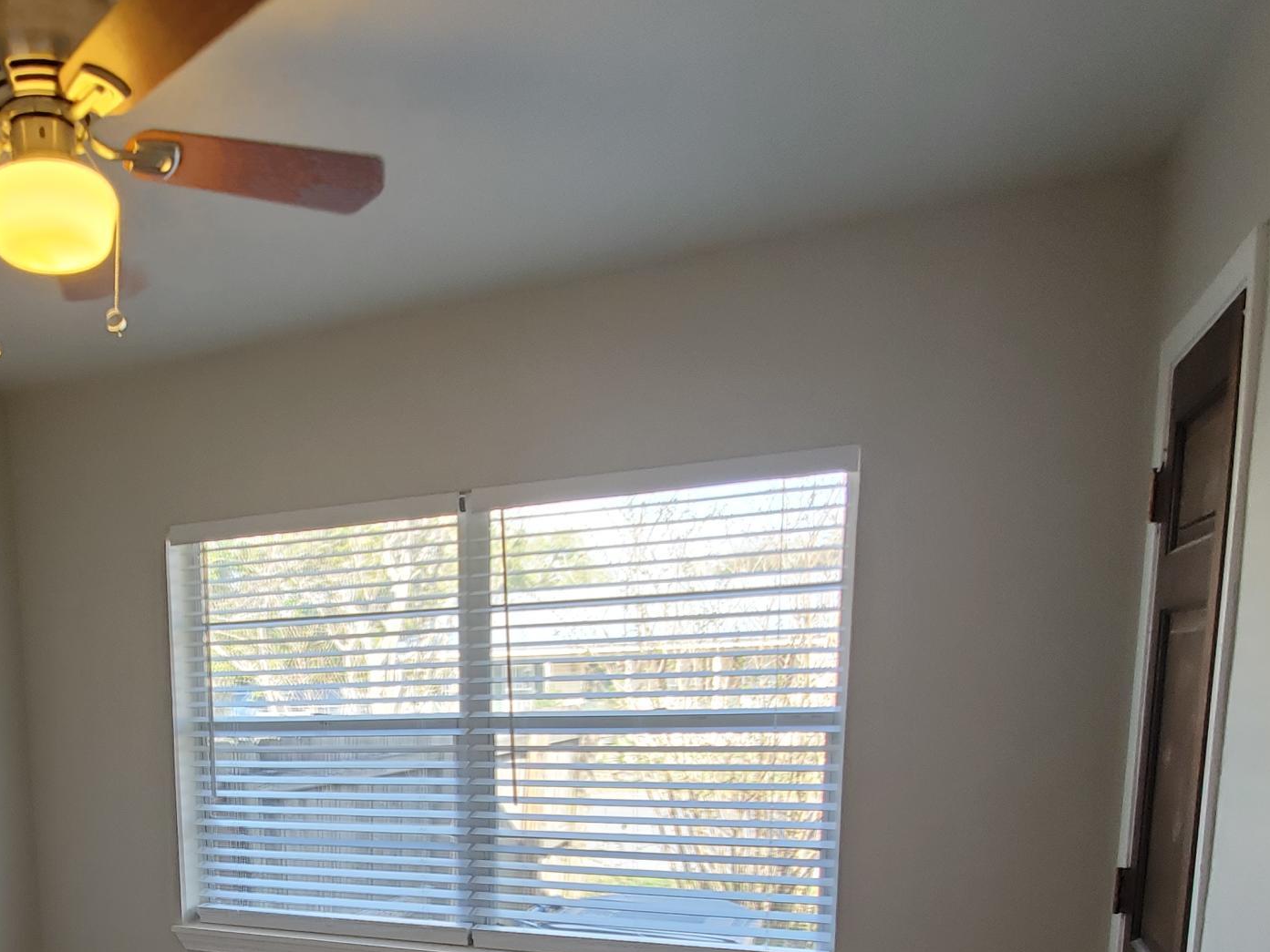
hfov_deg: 59.3
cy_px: 834
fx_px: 1027
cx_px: 284
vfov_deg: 45.6
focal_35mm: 28
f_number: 2.2
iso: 100
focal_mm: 1.8
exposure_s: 1/59
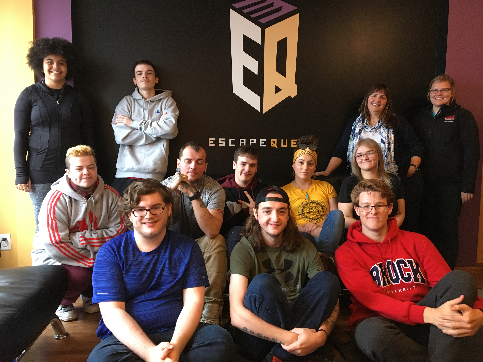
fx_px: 405
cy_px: 181
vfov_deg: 48.2
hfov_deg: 61.7
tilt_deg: -2.9
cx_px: 242
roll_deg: +0.3
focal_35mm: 29
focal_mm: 4.15
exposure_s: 1/30
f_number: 2.2
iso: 200
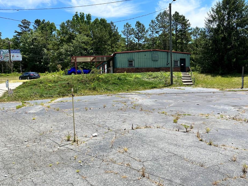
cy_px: 96
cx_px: 128
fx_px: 208
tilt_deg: -4.4
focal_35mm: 29
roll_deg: +2.7
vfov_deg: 48.2
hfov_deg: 61.6
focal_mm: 5.1
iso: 50
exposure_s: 1/2899
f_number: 1.6
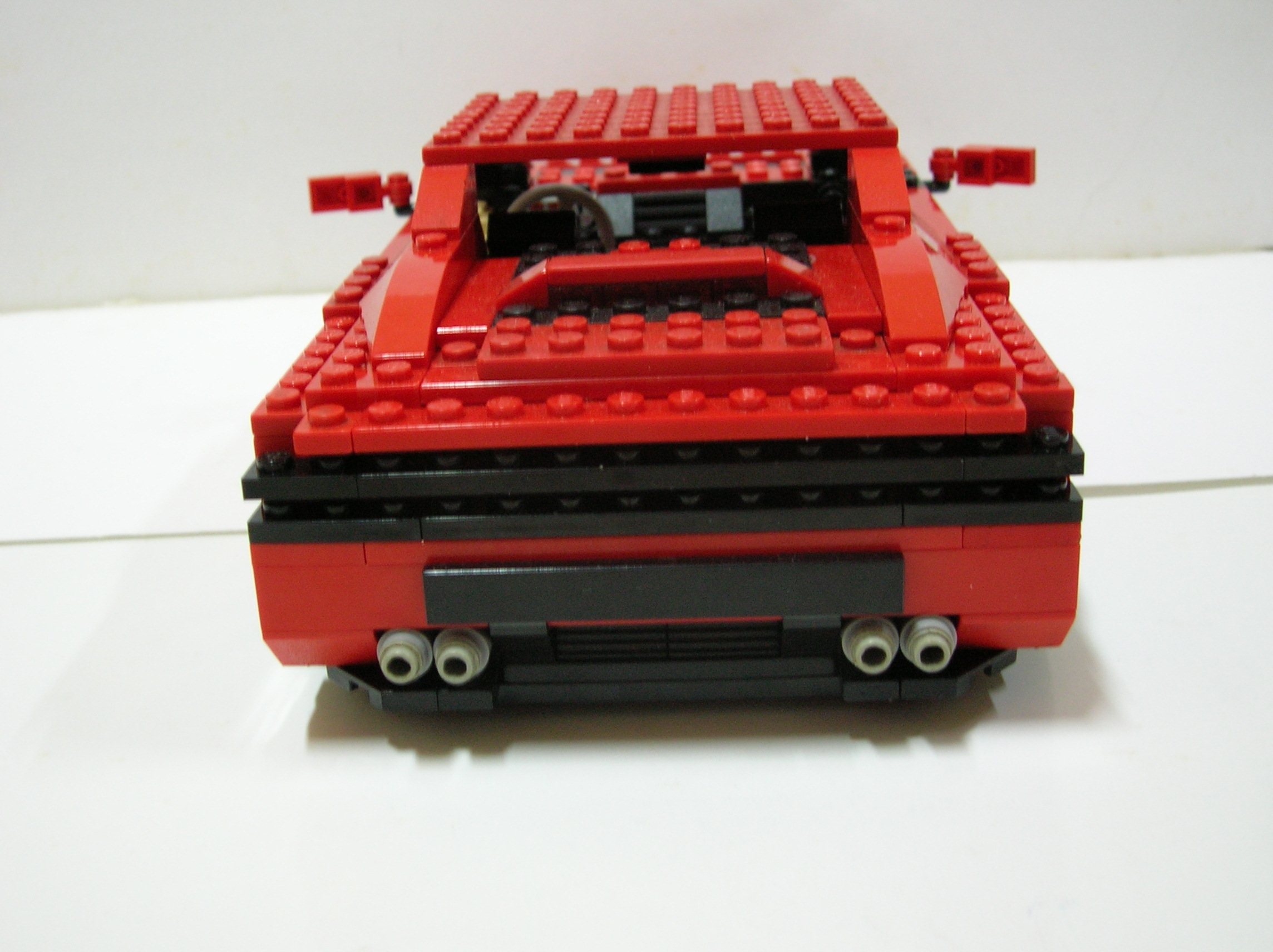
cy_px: 476
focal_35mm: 42
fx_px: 1543
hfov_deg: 44.8
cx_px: 636
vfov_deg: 34.3
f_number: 3.1
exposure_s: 1/2.5
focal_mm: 7
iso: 100
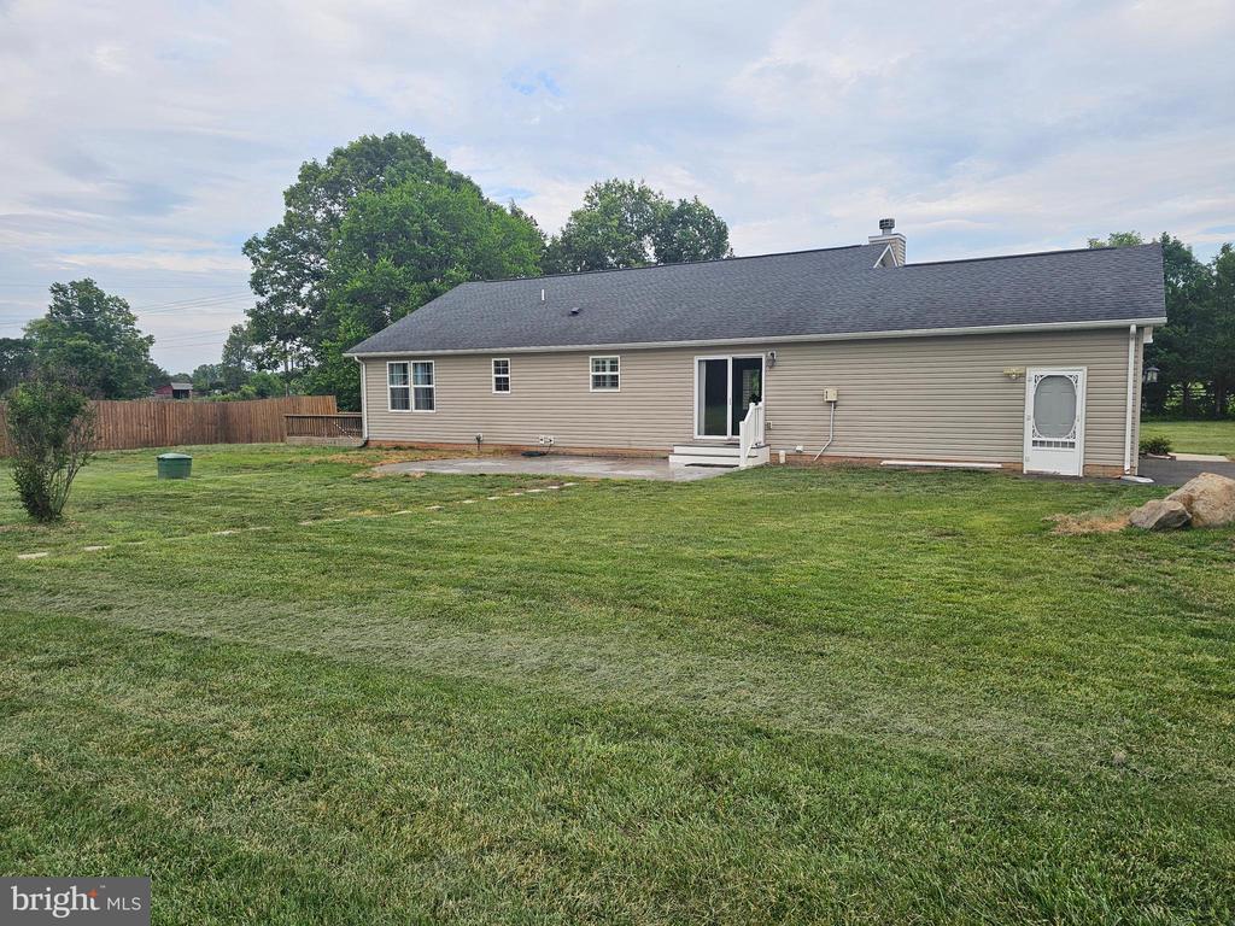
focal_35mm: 23
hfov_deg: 73.9
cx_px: 618
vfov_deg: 58.9
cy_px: 463
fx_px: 821
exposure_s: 1/512
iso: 16
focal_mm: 6.3
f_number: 1.7
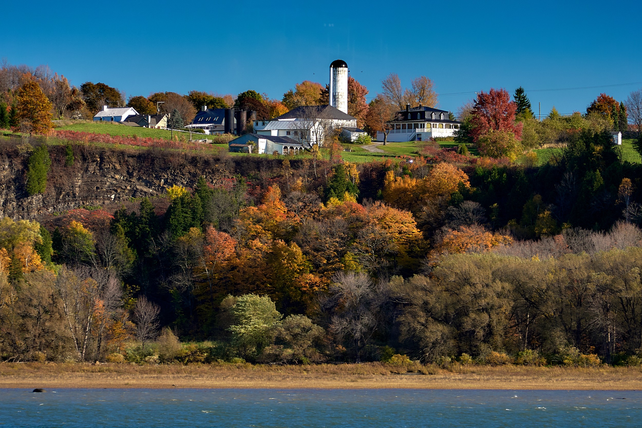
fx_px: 3566
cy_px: 214
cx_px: 321
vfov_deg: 6.9
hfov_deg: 10.3
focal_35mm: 200
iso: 320
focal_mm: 200
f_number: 7.1
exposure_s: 1/250
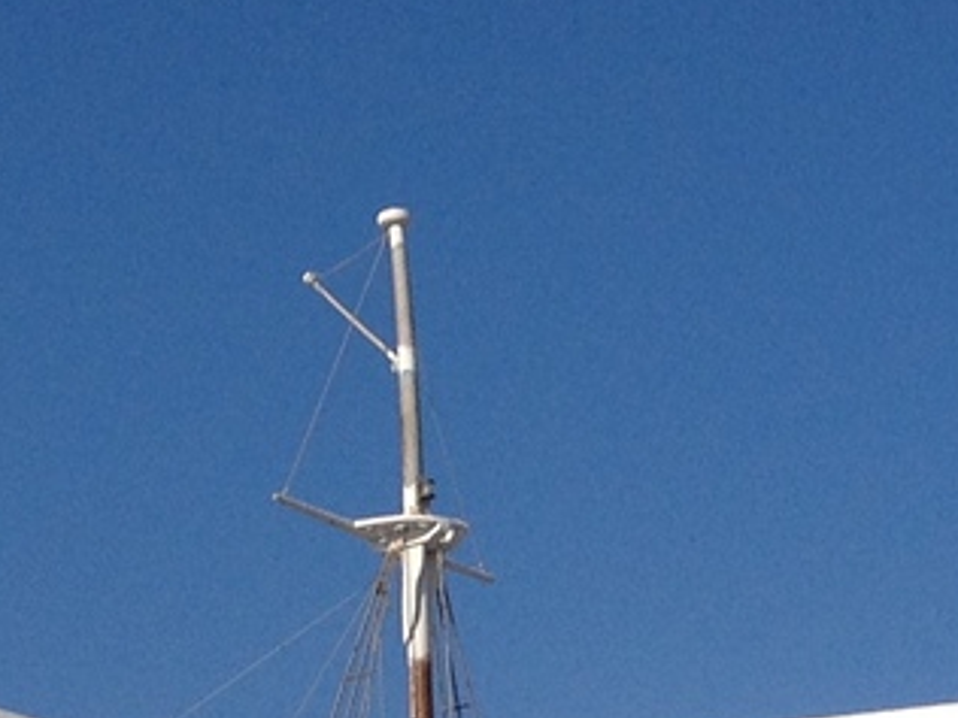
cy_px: 1339
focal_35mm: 177
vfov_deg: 8.1
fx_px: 4898
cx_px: 749
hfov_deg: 11.1
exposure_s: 1/2632
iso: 50
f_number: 2.4
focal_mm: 4.28
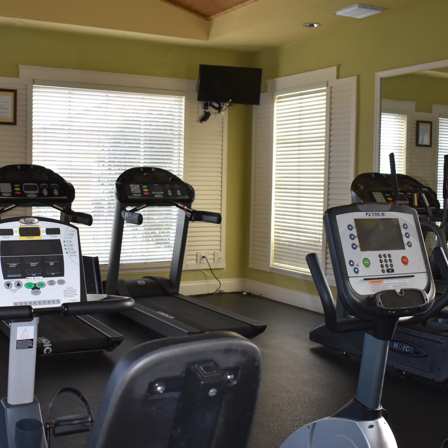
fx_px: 644
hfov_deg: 38.1
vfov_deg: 38.3
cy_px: 226
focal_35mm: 44
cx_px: 169
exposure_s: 1/200
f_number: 3.5
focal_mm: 18
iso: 800
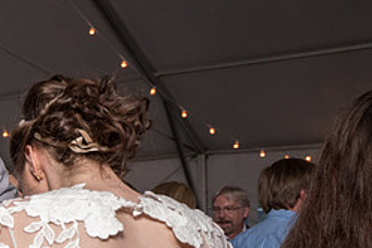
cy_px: 226
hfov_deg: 22.6
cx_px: -88
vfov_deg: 16.4
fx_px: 847
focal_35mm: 82
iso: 1600
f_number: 4
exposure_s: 1/200
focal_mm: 29
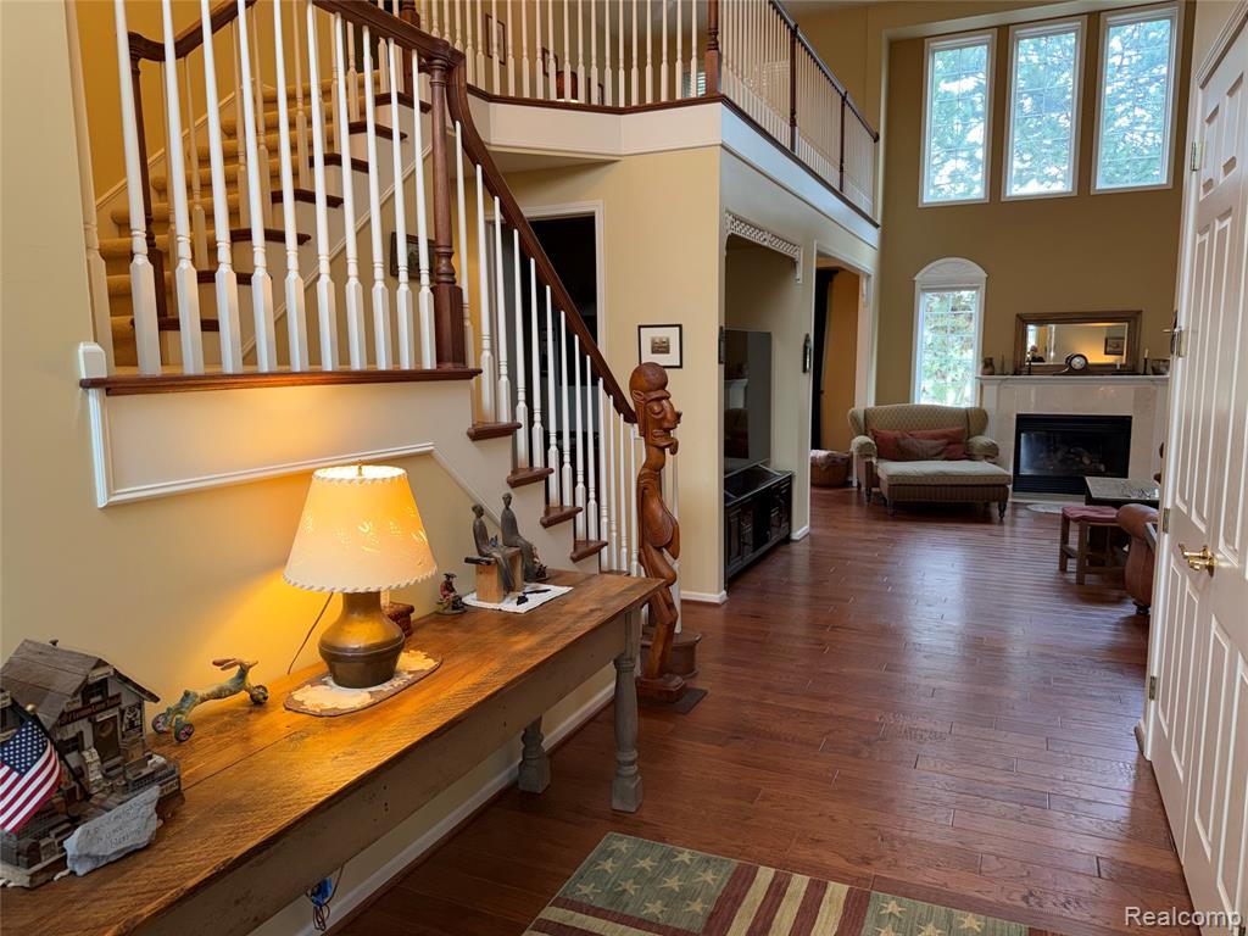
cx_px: 624
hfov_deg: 71.6
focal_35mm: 24
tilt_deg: -8.7
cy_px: 468
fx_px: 865
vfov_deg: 56.8
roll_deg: +0.5
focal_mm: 6.76
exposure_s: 1/47
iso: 80
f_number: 1.78
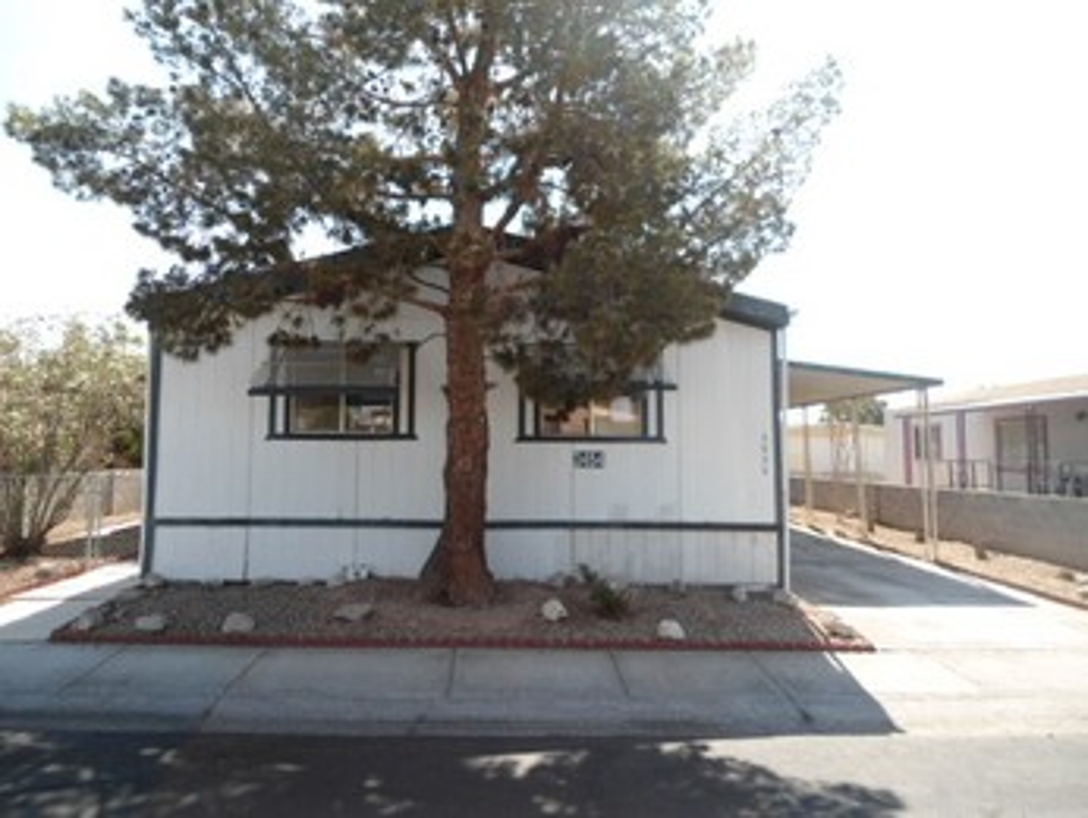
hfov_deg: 67.3
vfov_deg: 53.1
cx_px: 544
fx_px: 818
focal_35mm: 26
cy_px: 409
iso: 80
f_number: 2.8
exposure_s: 1/500
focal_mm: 4.7
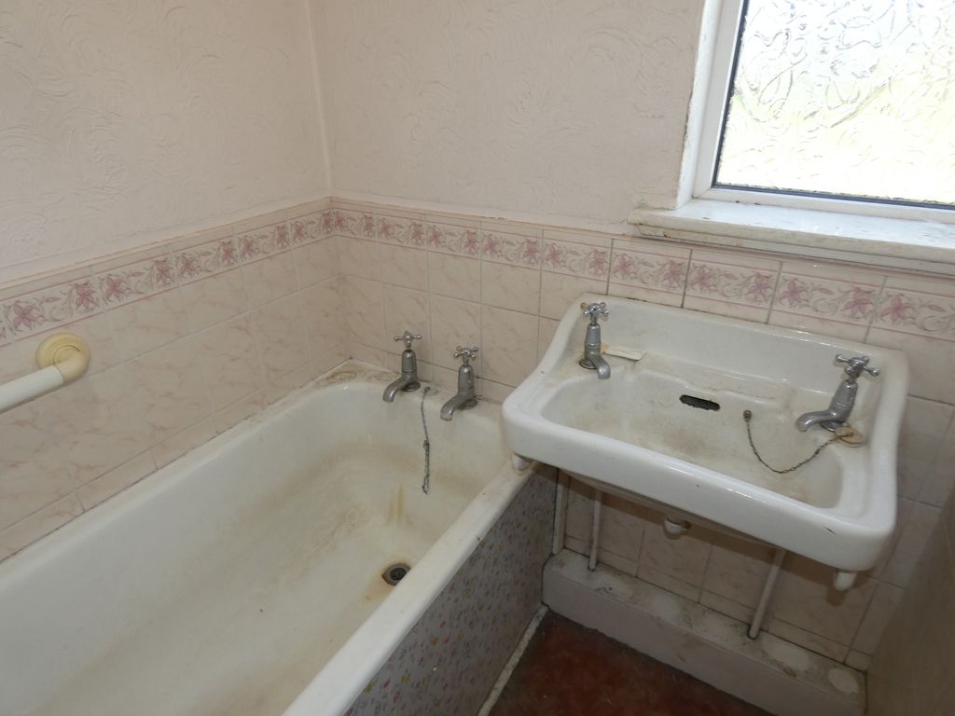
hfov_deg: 81.7
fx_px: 552
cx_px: 478
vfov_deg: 66.0
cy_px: 358
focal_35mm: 20
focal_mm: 3.6
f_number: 2.8
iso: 160
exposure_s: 1/60
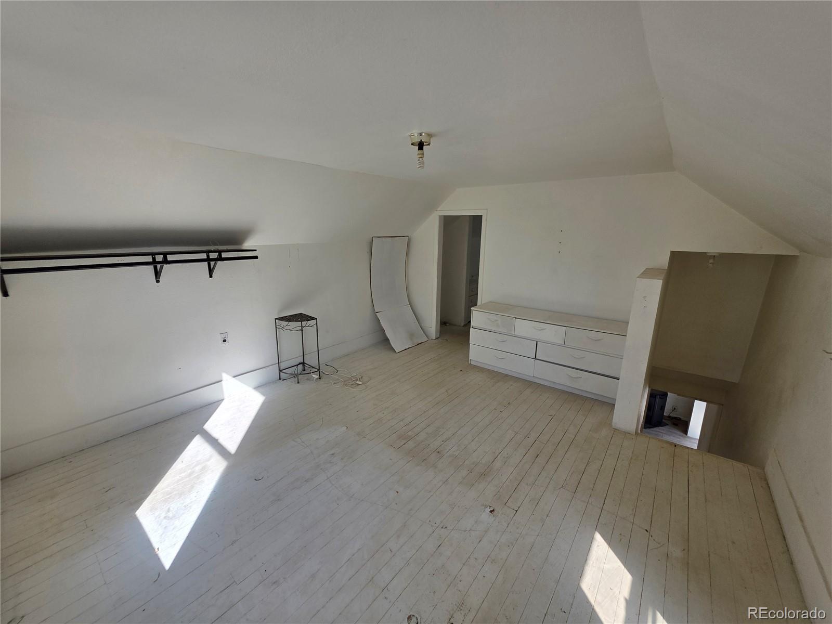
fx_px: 312
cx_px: 416
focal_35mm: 13
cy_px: 312
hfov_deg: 106.2
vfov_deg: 89.9
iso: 40
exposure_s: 1/574
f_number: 1.9
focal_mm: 2.2
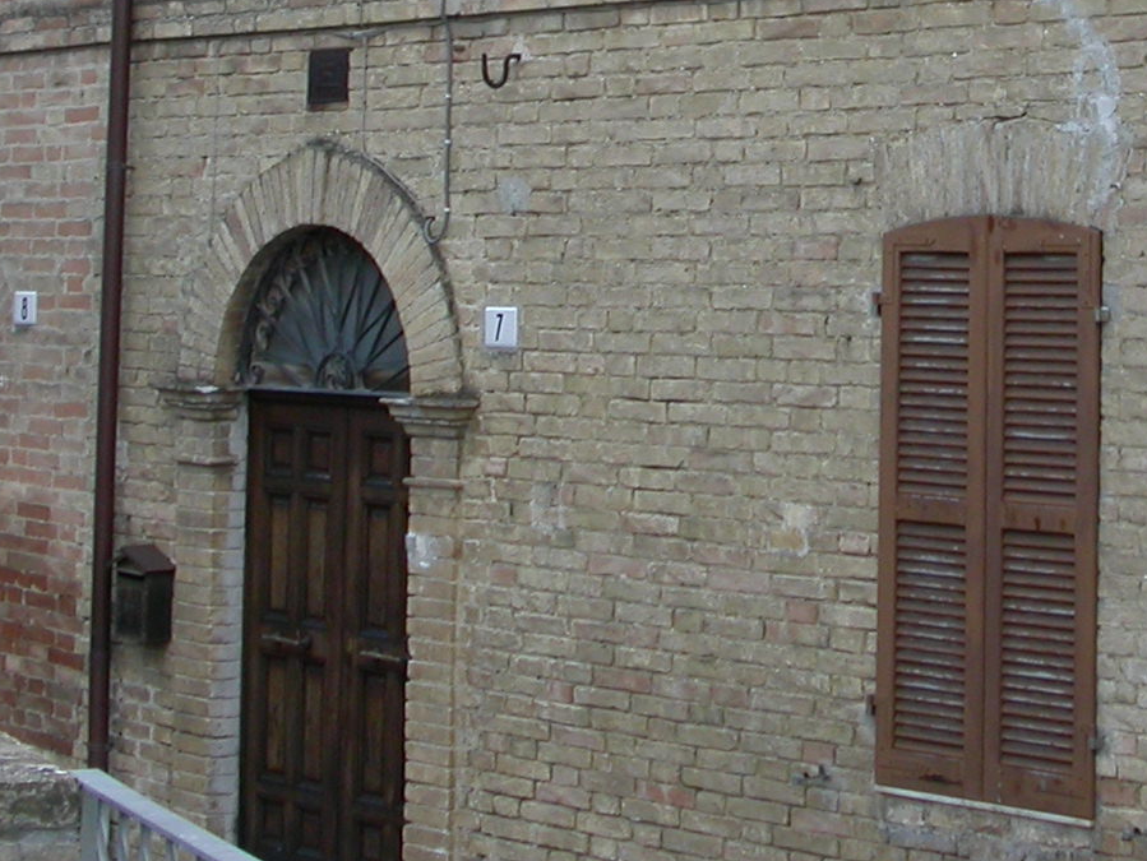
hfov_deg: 20.2
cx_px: 959
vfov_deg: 14.8
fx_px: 3182
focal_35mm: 96
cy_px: -224
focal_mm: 7.85
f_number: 3.7
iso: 100
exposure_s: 1/93.5
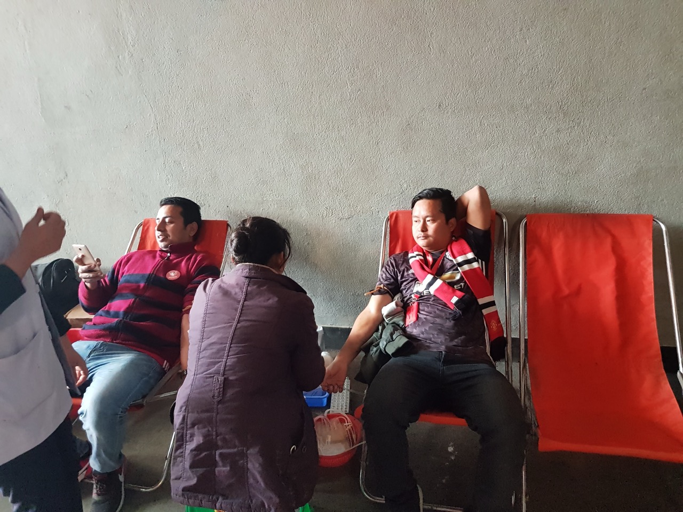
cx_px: 342
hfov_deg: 67.3
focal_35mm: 26
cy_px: 256
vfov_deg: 53.1
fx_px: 513
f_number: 1.7
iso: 400
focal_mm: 4.2
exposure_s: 1/50
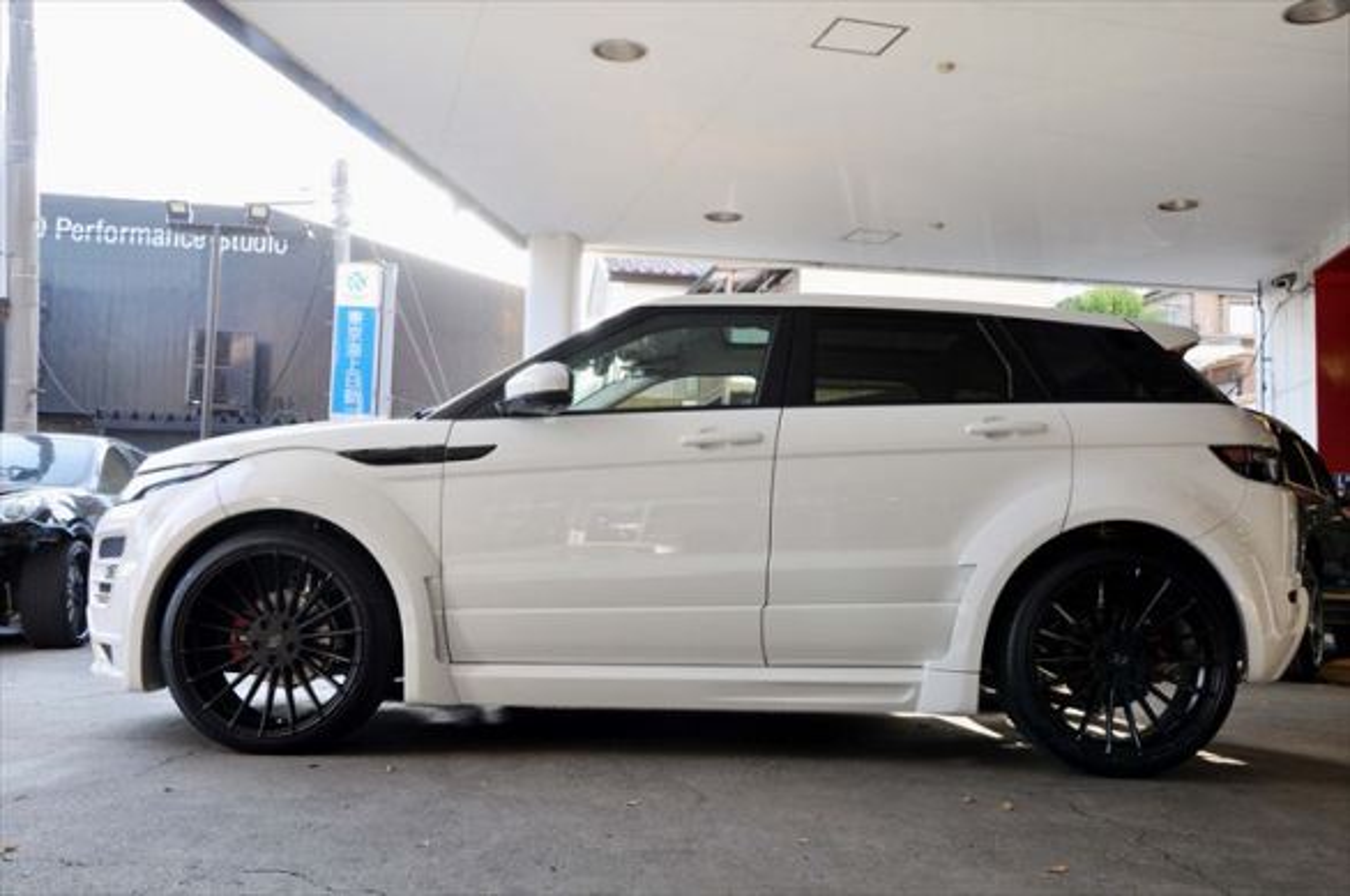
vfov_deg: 36.8
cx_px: 675
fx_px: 1348
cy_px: 448
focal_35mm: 36
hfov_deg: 53.2
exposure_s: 1/60
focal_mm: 24
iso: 200
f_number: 8
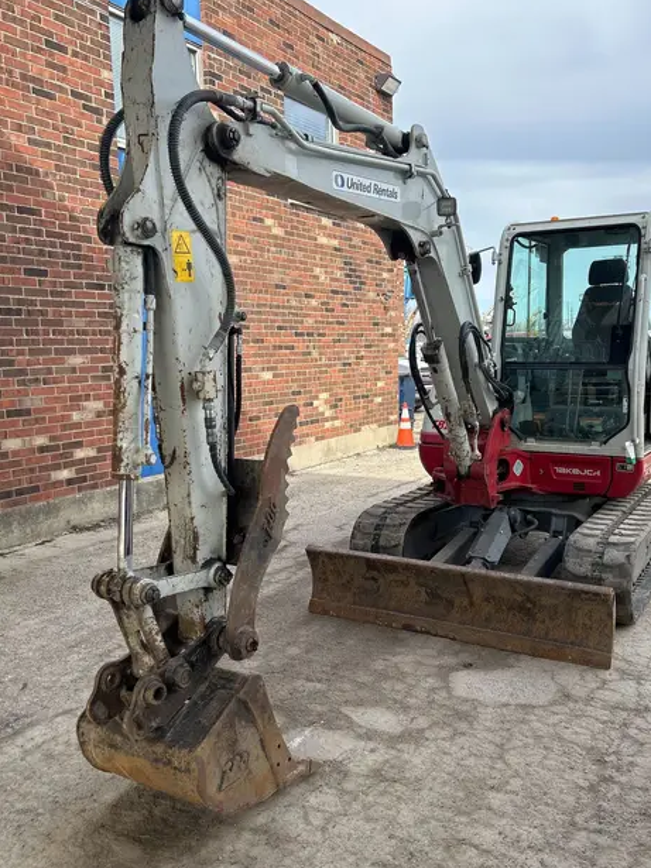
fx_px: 778
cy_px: 427
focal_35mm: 31
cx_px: 386
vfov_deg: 58.4
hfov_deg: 45.2
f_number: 1.5
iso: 50
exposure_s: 1/1751
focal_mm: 5.7
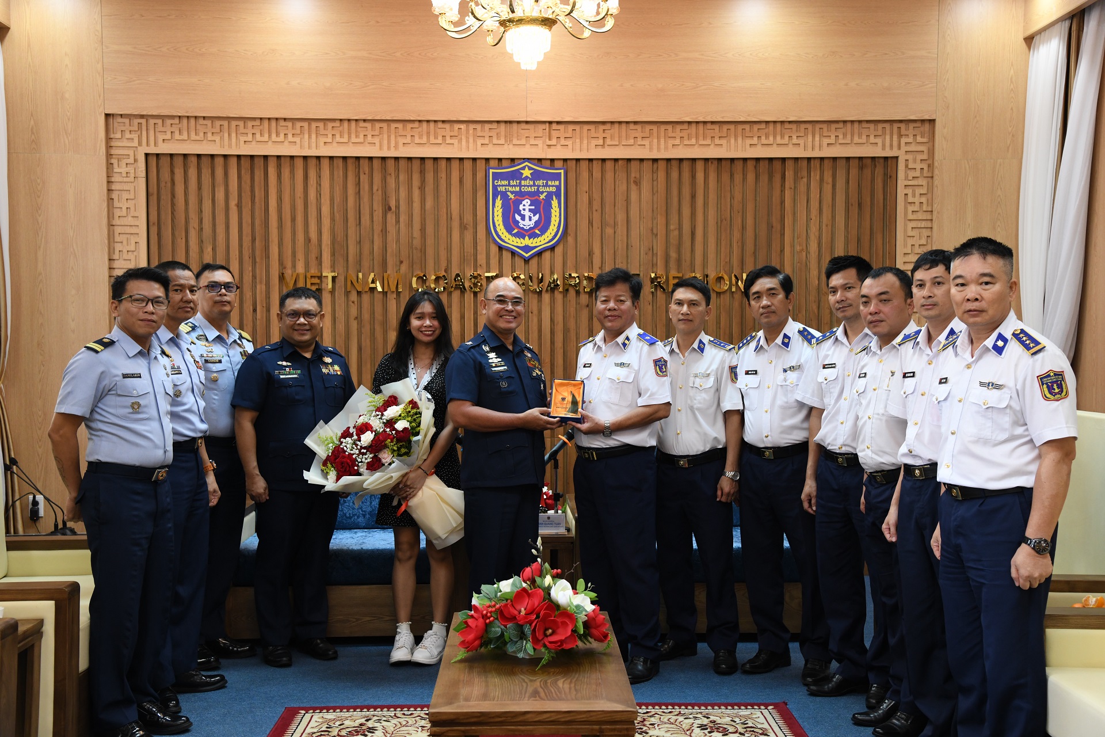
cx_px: 552
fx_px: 1412
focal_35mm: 46
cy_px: 368
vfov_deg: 29.2
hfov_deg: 42.7
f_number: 5.6
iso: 1600
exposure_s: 1/60
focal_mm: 46
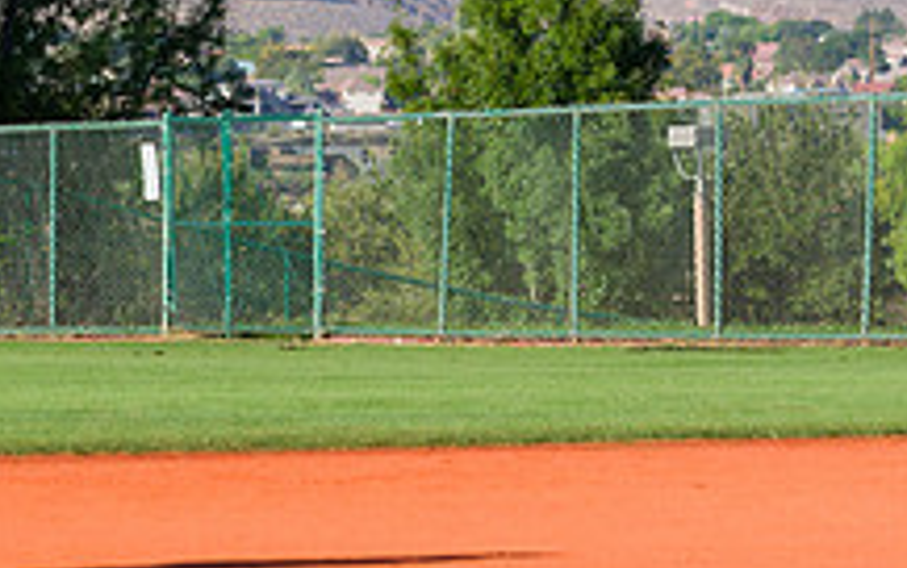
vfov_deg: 2.8
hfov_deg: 4.5
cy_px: 90
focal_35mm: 469
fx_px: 11602
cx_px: -242
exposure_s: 1/1250
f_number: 7.1
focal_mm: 165
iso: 400
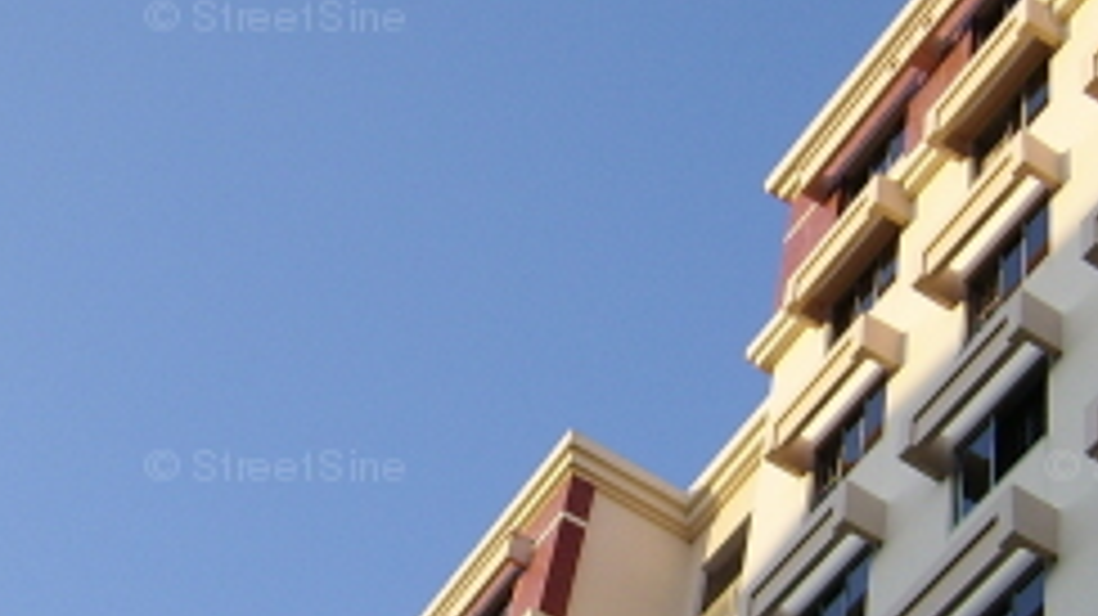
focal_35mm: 86
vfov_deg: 14.0
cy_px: 472
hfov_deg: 24.7
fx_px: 2503
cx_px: 482
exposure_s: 1/594
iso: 50
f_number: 2.8
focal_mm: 5.95
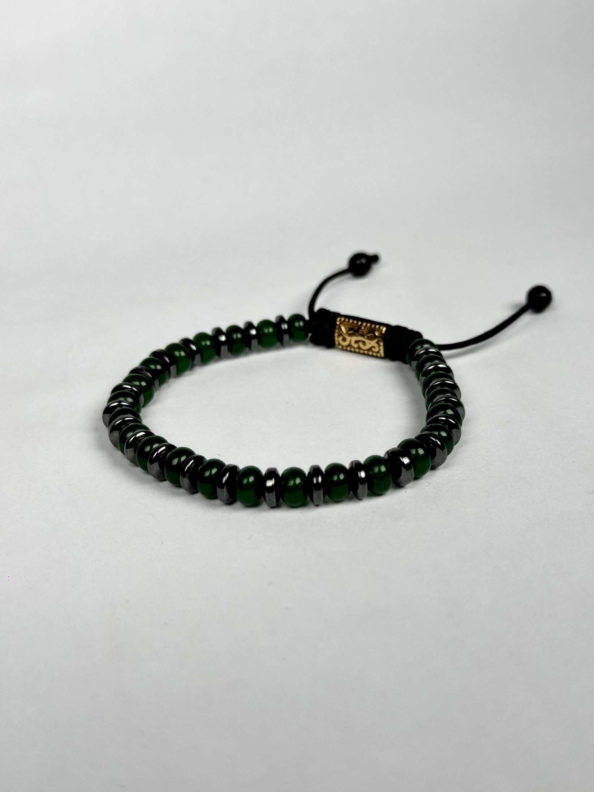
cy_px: 396
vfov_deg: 39.7
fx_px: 1098
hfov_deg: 30.3
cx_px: 297
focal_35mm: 48
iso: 64
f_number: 1.78
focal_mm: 6.76
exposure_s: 1/7092
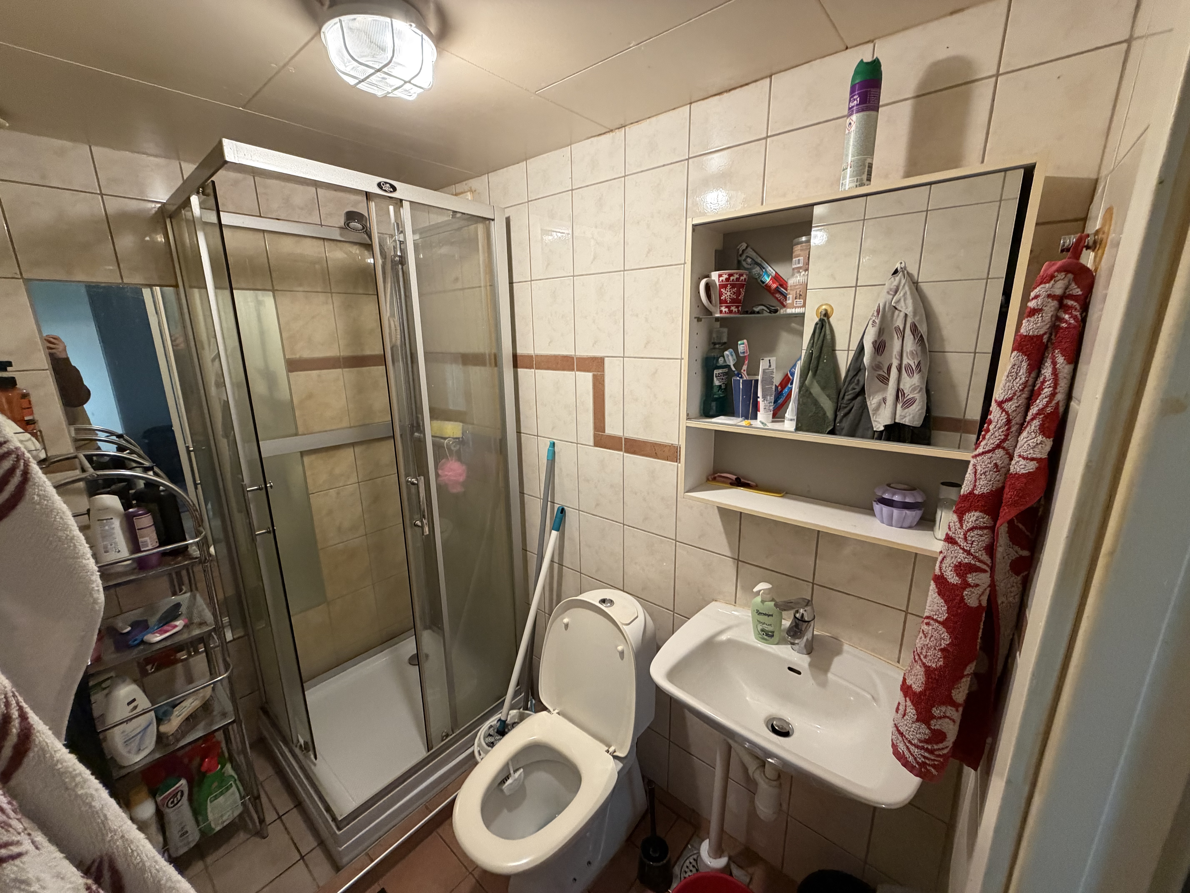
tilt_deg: -13.7
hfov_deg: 102.1
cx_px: 595
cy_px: 446
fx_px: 481
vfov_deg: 85.7
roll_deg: +1.0
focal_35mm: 14
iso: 320
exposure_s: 1/50
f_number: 2.2
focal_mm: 2.22
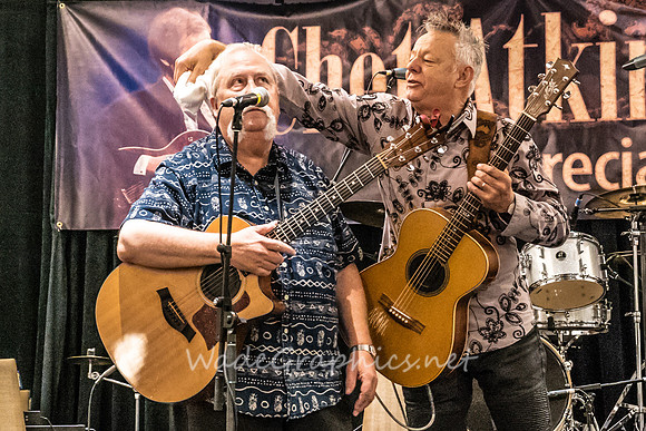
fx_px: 1813
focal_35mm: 101
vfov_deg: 13.6
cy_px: 240
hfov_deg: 20.2
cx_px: 297
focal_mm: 61
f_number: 5.6
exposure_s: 1/200
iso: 16000
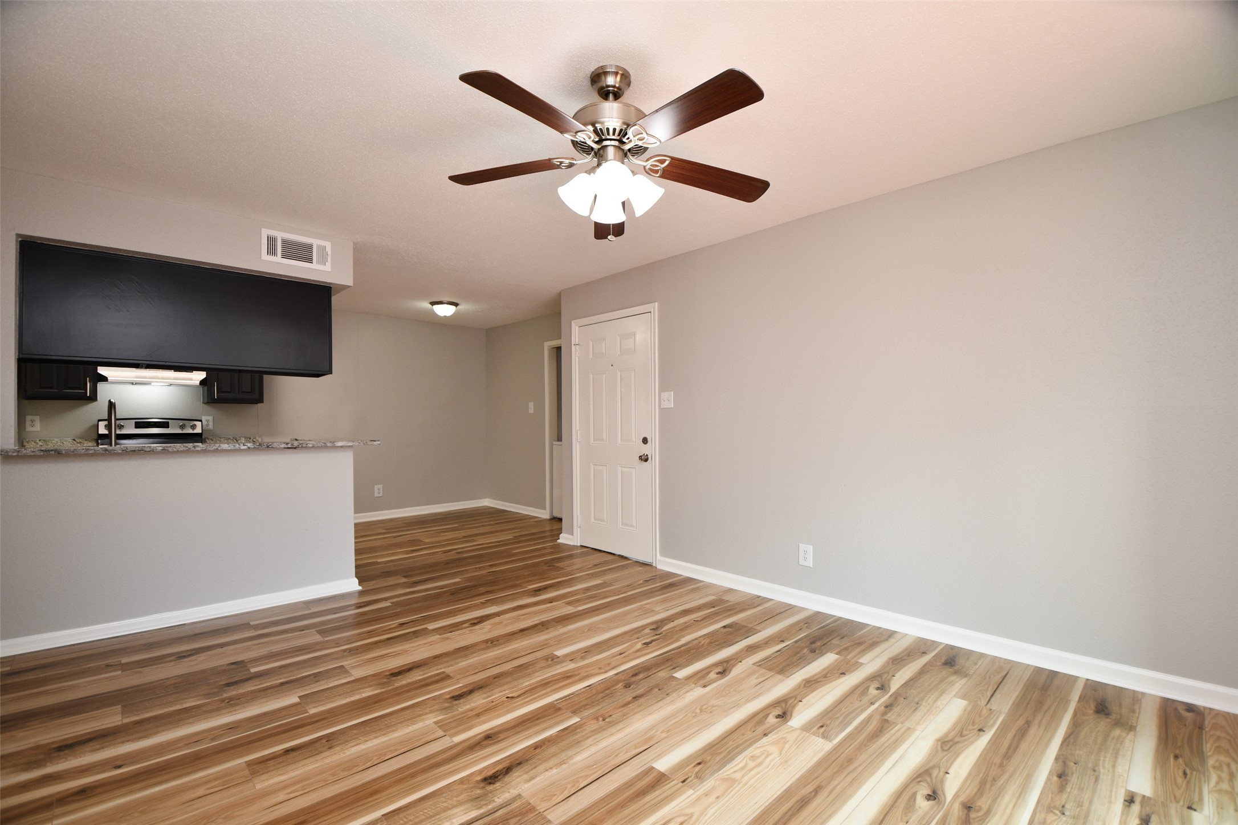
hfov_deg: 100.4
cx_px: 619
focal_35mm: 15
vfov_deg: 77.3
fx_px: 516
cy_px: 412
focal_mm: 10
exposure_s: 1/60
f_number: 4
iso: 320
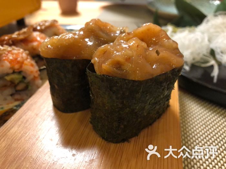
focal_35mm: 29
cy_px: 84
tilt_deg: -32.5
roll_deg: +1.1
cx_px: 113
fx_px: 189
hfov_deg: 61.7
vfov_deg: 48.2
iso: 320
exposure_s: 1/50
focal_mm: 3.99
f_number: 1.8
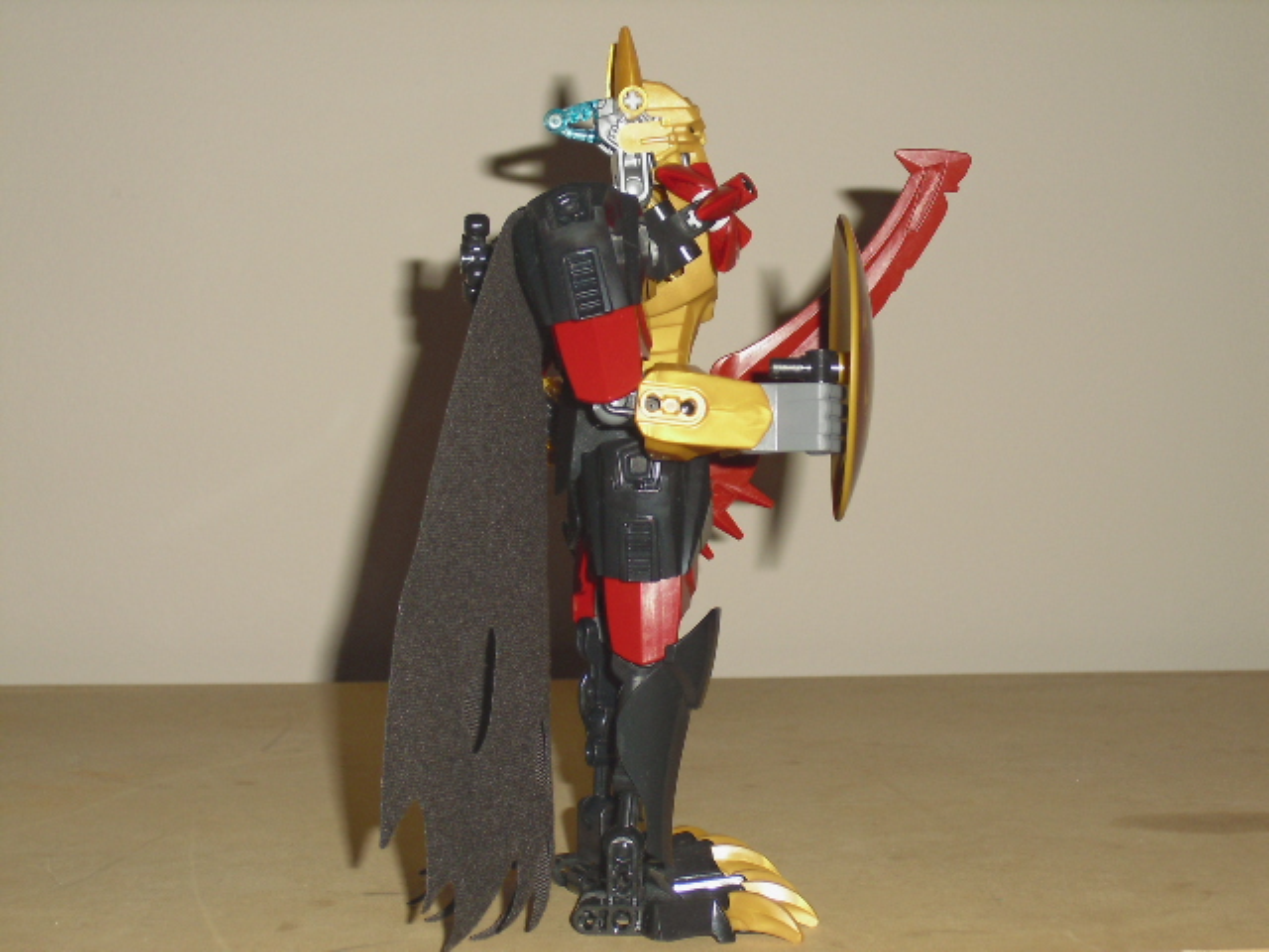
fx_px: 2676
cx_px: 634
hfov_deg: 26.7
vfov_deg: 20.2
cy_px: 476
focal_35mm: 73
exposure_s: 1/60
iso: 200
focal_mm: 13.1
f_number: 4.6
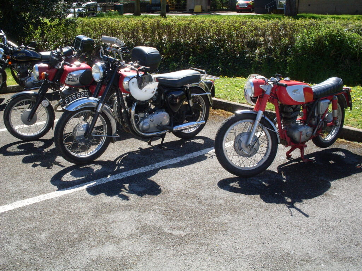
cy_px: 136
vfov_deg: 37.7
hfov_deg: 49.0
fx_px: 397
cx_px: 181
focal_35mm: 38
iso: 80
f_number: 8.4
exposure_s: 1/90
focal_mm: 6.3
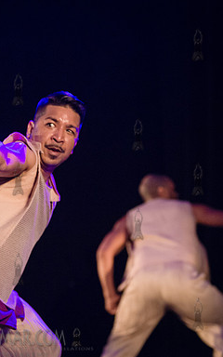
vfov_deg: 13.6
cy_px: 179
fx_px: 1497
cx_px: 18
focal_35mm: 154
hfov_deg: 8.5
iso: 4000
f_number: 2.8
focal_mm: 100
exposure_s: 1/250
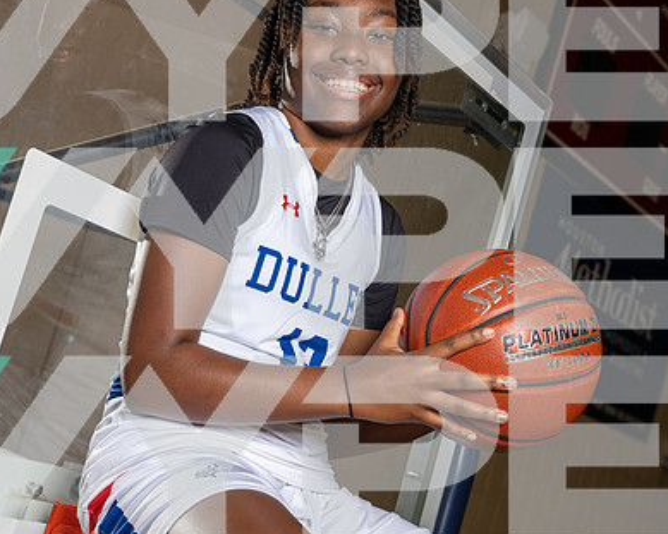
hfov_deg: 27.1
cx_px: 275
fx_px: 1384
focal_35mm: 70
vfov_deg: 21.8
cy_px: 240
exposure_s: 1/250
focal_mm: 50
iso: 400
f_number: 5.6
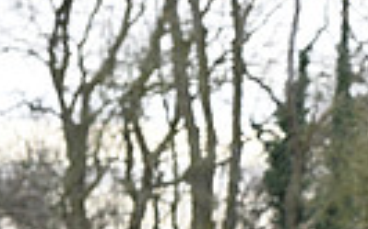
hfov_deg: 3.9
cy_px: 513
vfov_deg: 2.4
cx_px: 758
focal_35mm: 533
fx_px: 5343
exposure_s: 1/1250
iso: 2200
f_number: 5.6
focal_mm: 120
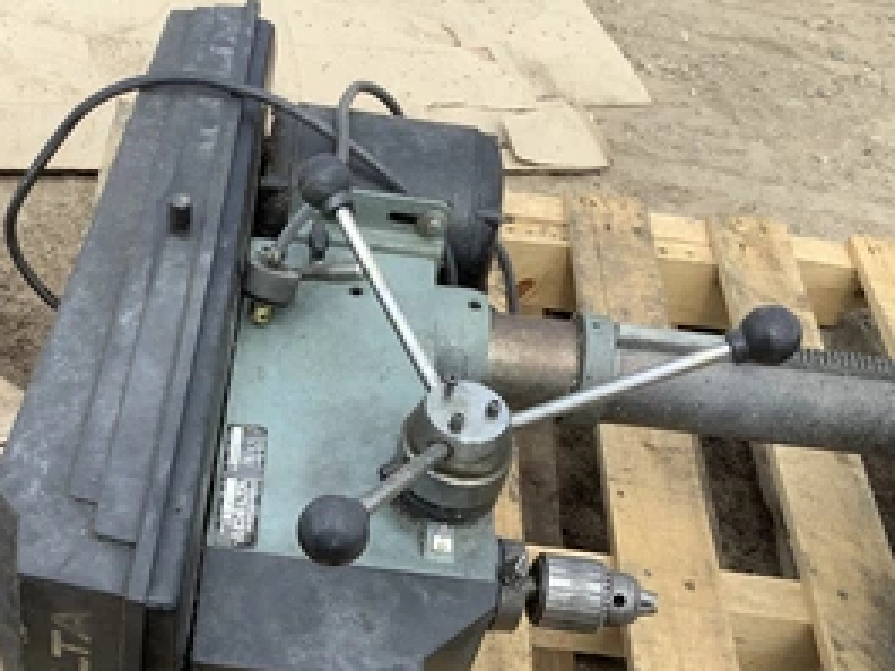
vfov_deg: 30.5
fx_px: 1215
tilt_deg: -50.4
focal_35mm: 47
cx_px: 319
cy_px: 481
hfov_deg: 40.1
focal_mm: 3.3
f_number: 2.4
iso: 25
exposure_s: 1/525
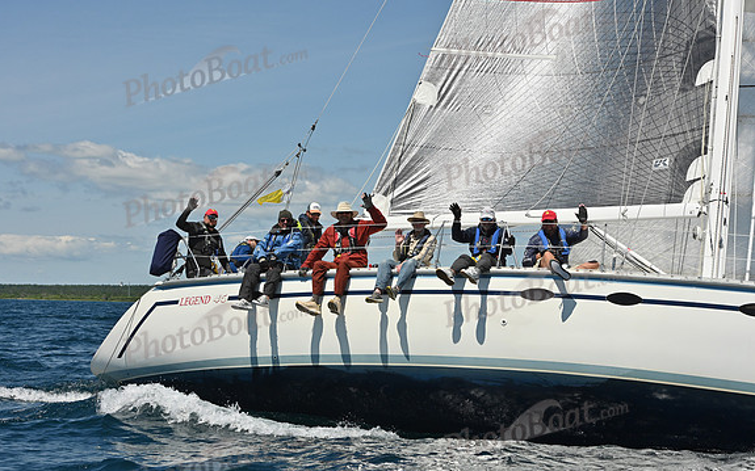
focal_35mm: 72
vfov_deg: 18.1
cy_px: 243
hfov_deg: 28.6
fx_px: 1481
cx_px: 377
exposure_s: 1/1000
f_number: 13
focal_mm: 70
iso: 320
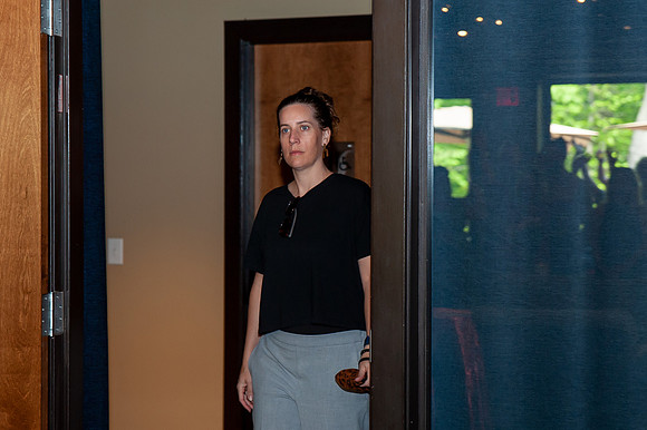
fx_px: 1644
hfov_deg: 22.3
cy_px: 225
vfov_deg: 14.9
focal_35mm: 92
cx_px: 290
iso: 640
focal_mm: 60
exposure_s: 1/125
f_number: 4
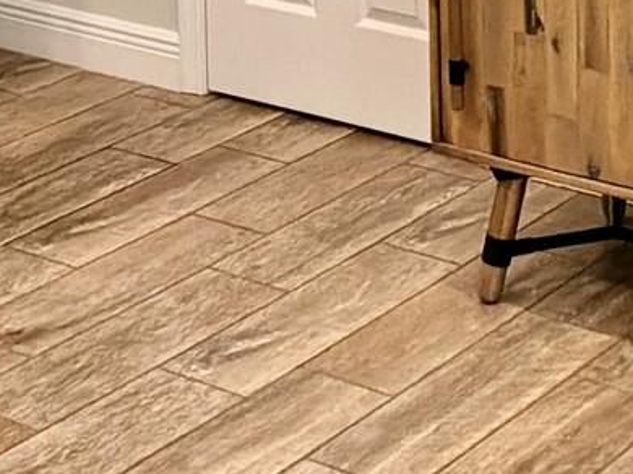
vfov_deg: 11.7
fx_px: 2102
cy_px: -448
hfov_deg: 17.0
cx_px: 505
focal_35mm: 115
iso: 125
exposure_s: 1/60
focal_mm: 3
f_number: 1.8
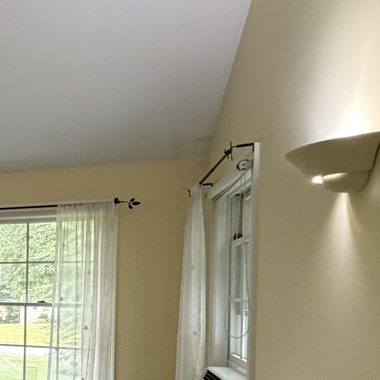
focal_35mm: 43
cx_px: -173
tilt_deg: -1.3
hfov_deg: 28.0
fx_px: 534
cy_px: 297
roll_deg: -0.8
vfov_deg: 37.9
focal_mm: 2.22
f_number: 2.2
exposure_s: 1/60
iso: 500
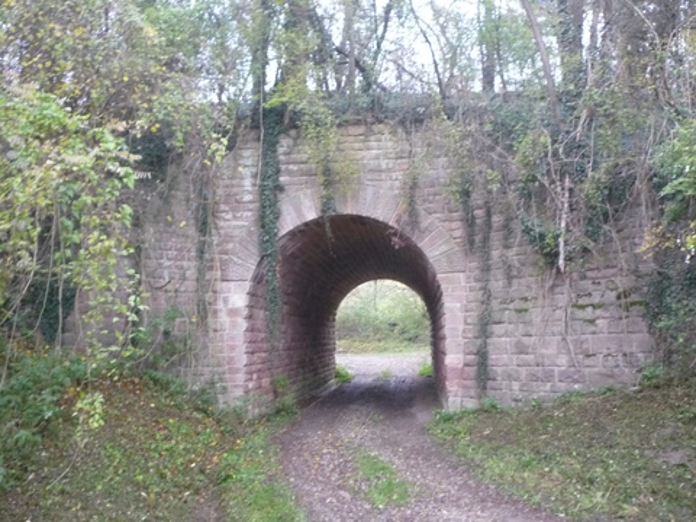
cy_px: 261
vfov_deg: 44.2
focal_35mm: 32
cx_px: 348
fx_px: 643
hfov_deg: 56.8
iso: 400
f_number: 3.3
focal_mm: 5.2
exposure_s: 1/20
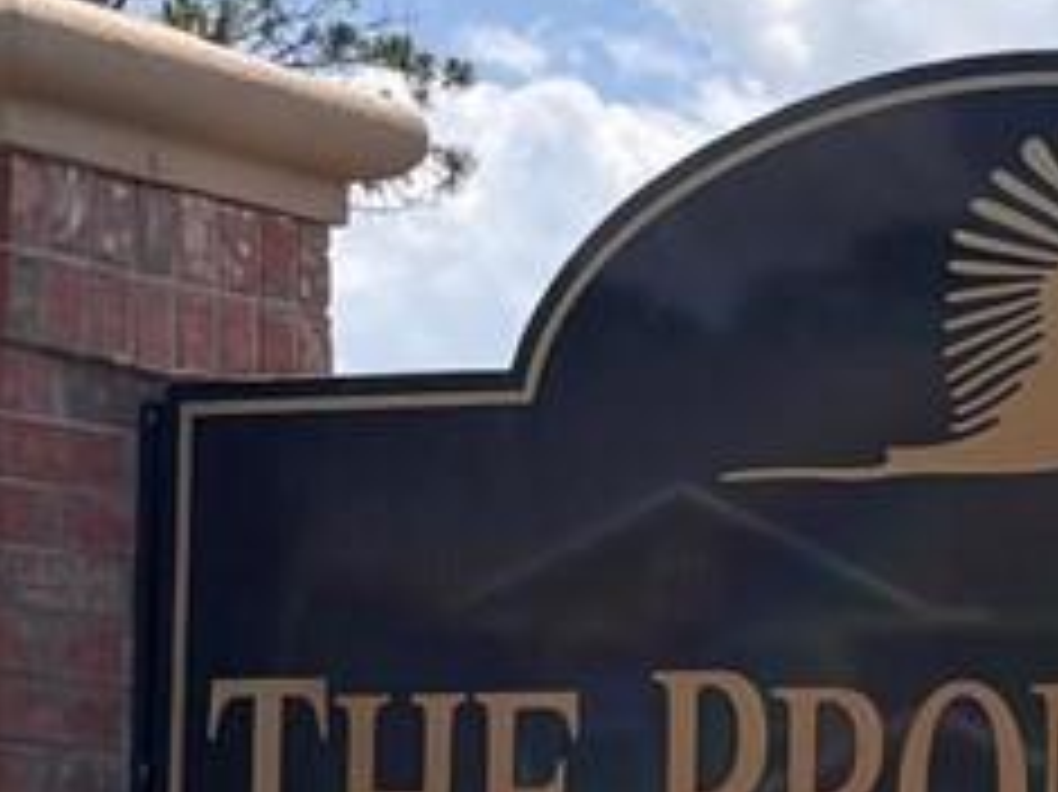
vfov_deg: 8.4
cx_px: 2116
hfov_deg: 10.3
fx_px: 5407
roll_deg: -0.6
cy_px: 693
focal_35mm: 177
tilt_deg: +3.0
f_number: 1.6
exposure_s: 1/4425
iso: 50
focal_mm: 5.96
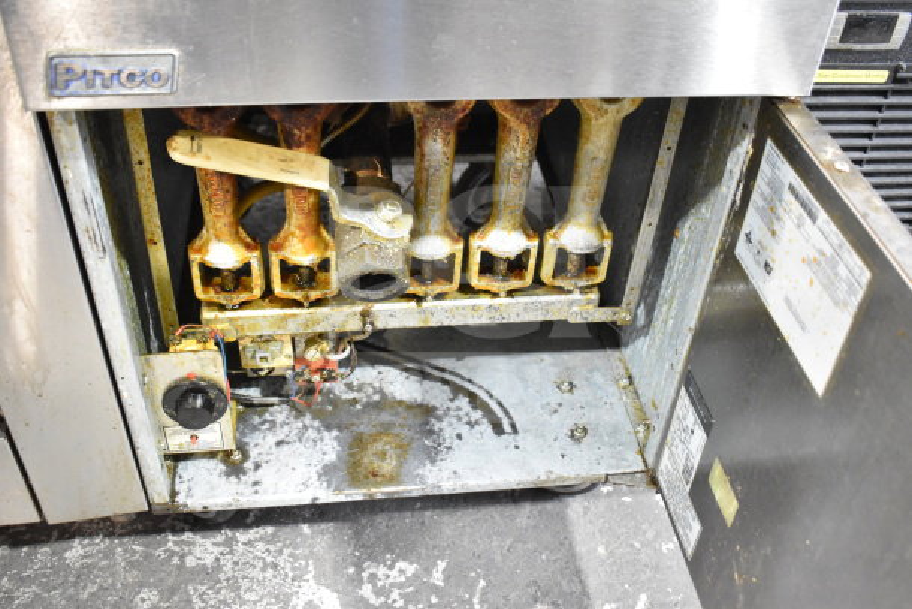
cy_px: 304
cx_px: 456
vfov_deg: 36.9
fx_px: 912
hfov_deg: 53.1
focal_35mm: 36
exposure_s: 1/80
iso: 6400
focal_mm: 24
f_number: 4.5
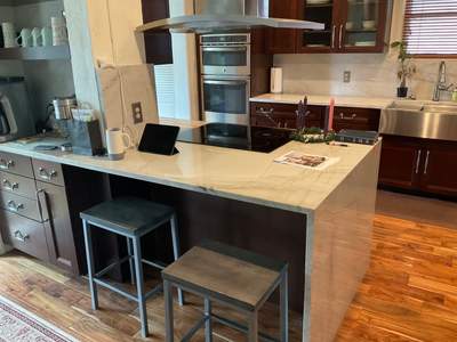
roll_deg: +1.1
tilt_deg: -18.8
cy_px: 171
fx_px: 383
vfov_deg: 48.2
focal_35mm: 29
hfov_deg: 61.7
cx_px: 228
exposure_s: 1/40
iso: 250
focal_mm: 3
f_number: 1.8
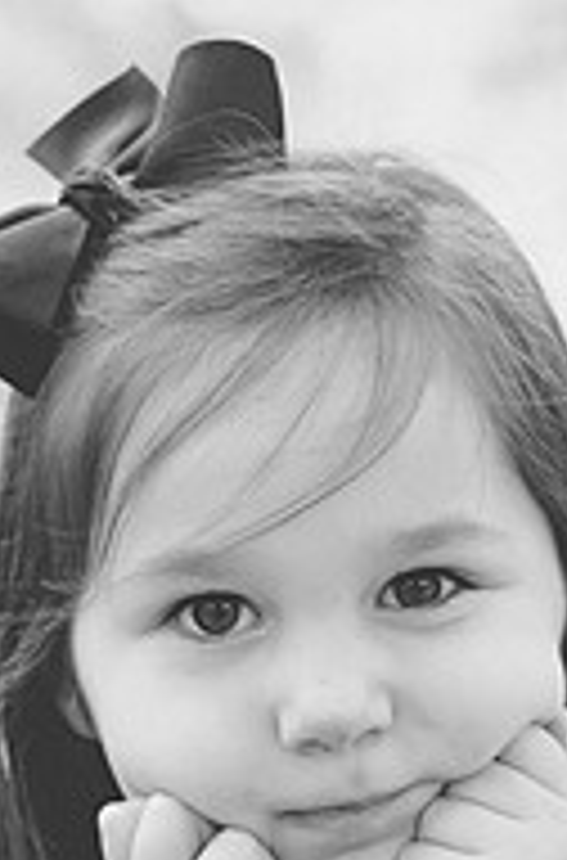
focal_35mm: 124
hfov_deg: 11.0
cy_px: 828
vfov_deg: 16.3
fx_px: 2951
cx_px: 378
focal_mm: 35
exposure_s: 1/1250
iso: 1250
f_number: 1.8
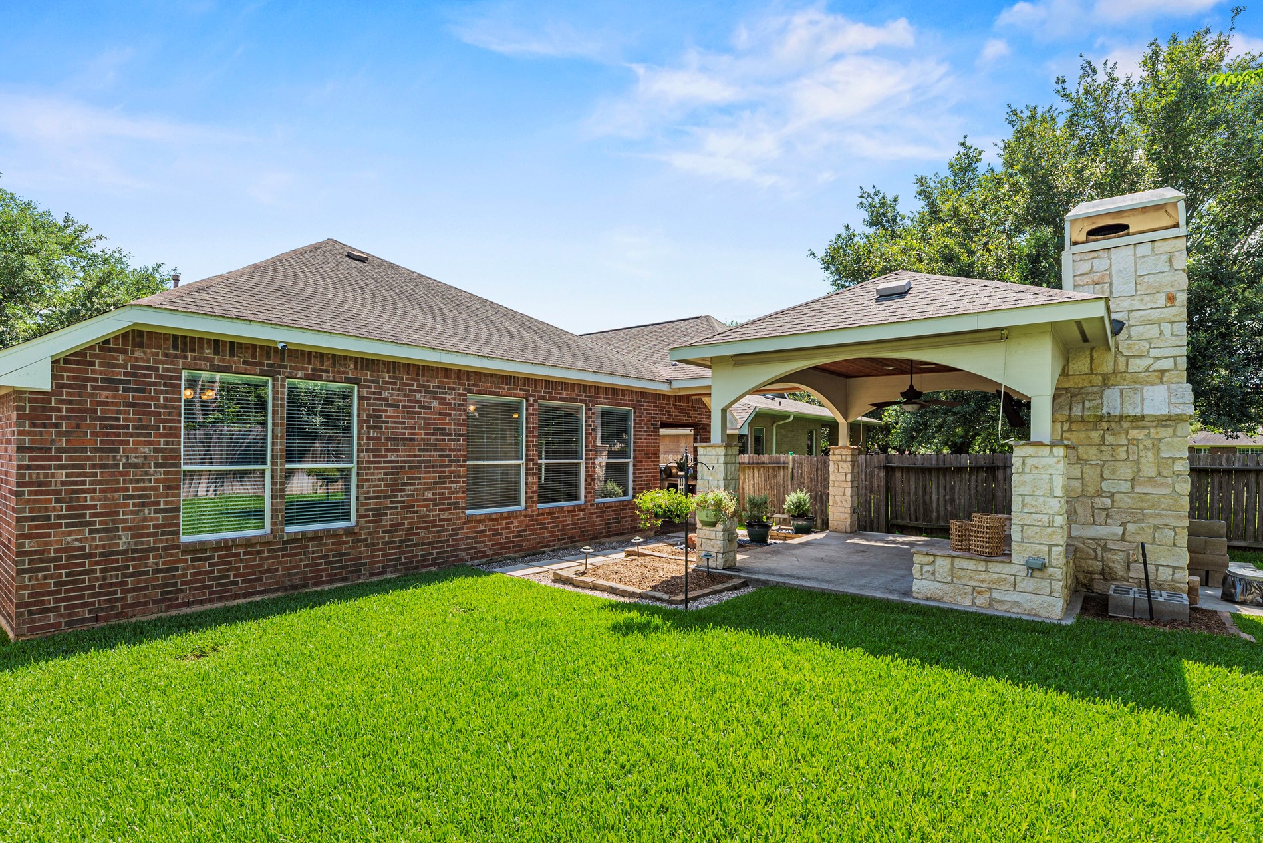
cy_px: 443
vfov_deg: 73.7
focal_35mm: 16
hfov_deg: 96.6
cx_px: 593
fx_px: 561
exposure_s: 1/160
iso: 100
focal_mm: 14
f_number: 8
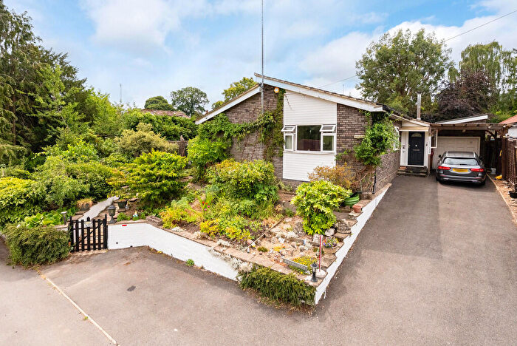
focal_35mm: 16
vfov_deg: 73.9
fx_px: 230
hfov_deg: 96.7
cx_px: 258
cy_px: 173
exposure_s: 1/5000
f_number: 7.1
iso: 2000
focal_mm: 16
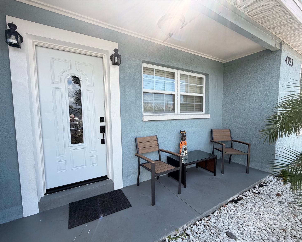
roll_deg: +1.6
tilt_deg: -4.7
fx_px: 134
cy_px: 124
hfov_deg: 96.7
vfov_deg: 84.0
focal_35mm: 15
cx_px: 141
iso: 50
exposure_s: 1/408
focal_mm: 2.22
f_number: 2.2
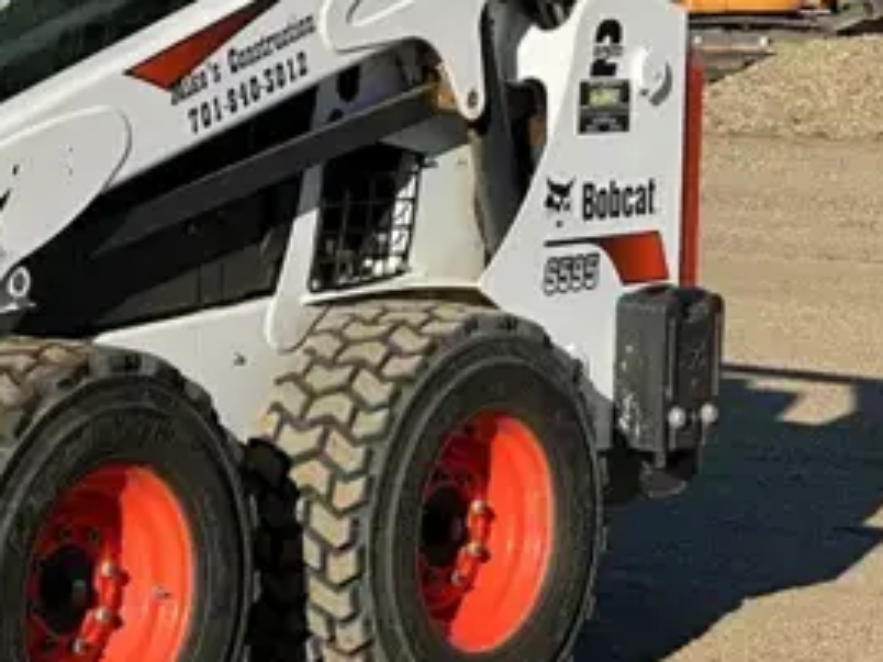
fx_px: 4694
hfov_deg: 10.7
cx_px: 72
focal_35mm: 184
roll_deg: -0.4
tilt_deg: -5.1
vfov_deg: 8.1
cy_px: 224
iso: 32
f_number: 2.8
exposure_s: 1/1074
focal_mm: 9
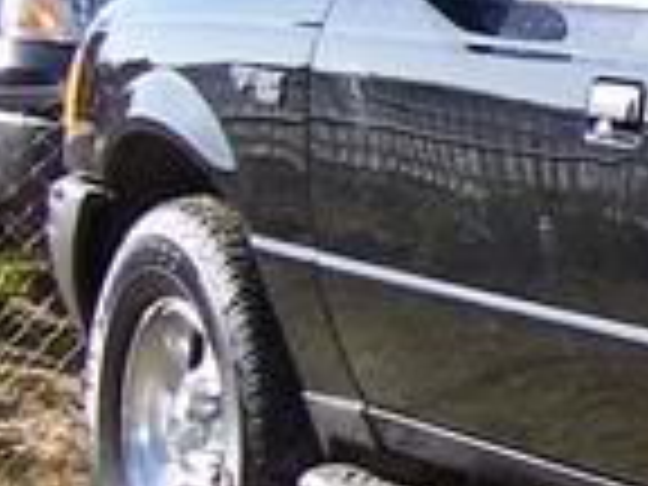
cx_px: 1246
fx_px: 3744
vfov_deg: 7.4
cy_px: 189
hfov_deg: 9.3
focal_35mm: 200
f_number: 3
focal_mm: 6
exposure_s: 1/500
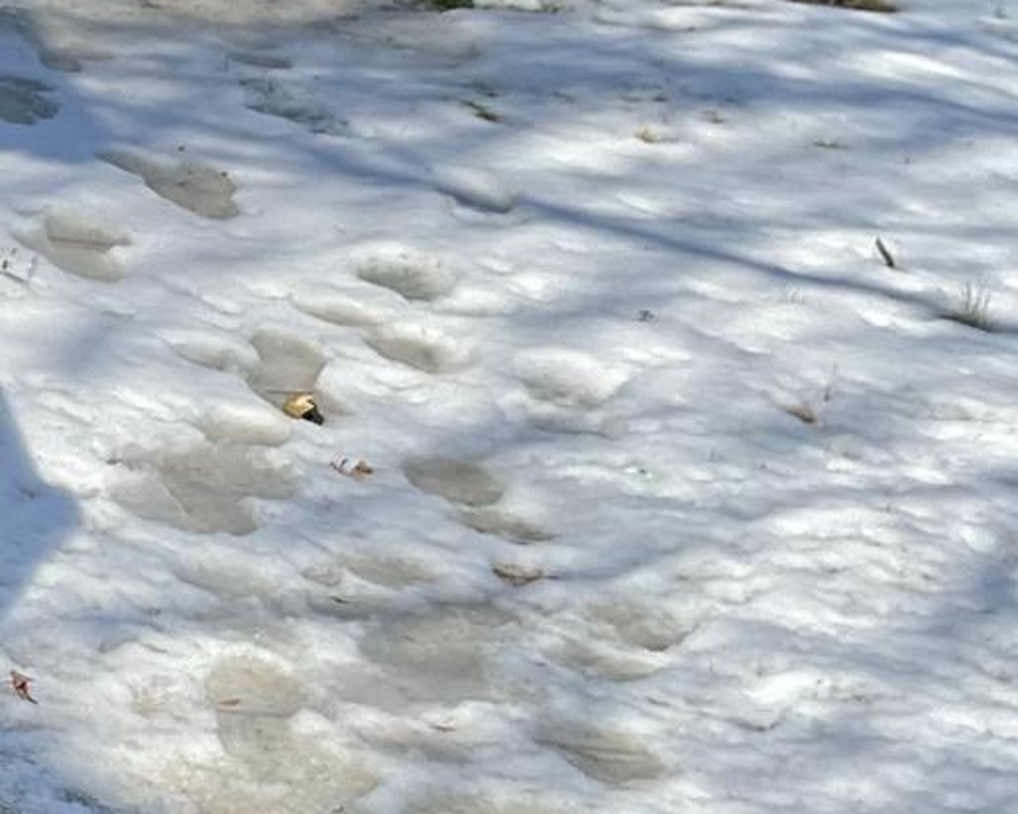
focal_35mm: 112
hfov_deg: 15.5
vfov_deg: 13.7
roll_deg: -7.0
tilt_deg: -21.6
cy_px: 185
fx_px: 3373
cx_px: -597
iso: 25
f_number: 1.8
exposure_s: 1/1035
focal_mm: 3
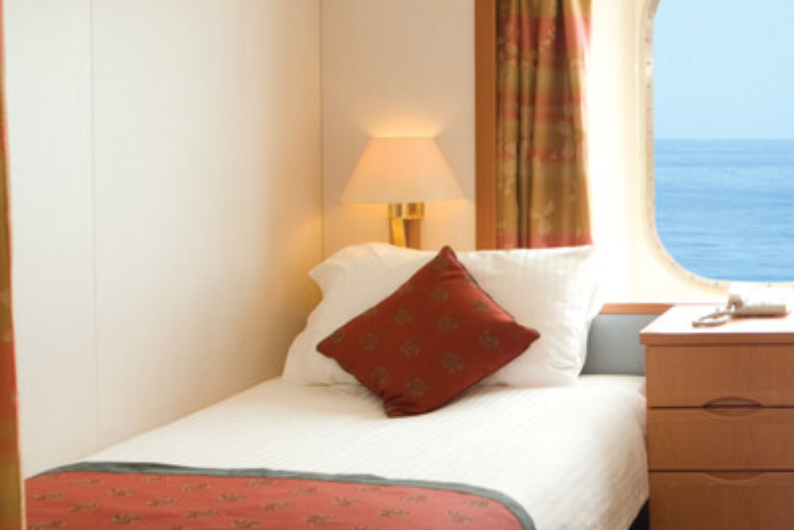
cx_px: 867
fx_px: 1258
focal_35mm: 57
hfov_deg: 31.3
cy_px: 426
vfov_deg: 23.5
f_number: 8
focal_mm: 14
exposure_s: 1/8
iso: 100
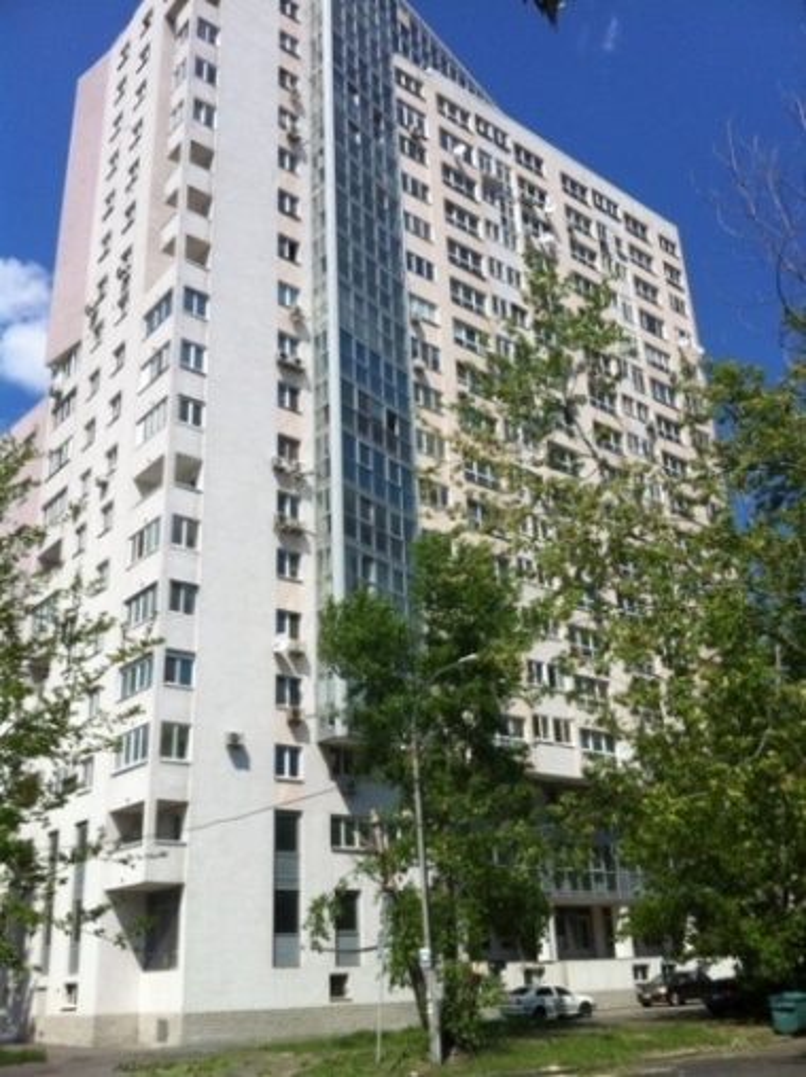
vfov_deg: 52.7
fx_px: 1088
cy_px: 538
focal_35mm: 35
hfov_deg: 40.6
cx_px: 403
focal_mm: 3.85
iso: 80
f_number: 2.8
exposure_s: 1/2514
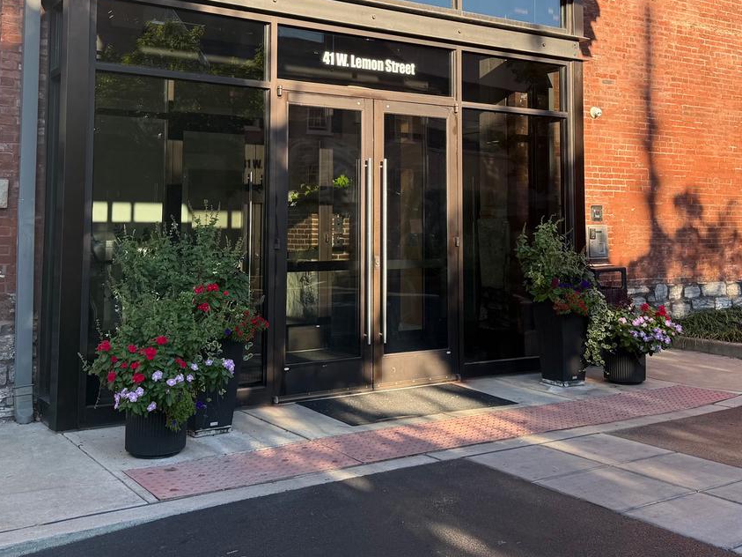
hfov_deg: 45.8
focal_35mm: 41
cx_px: 390
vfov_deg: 34.6
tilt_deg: +5.0
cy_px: 159
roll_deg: +0.0
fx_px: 879
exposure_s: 1/822
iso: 80
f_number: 1.78
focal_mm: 6.76
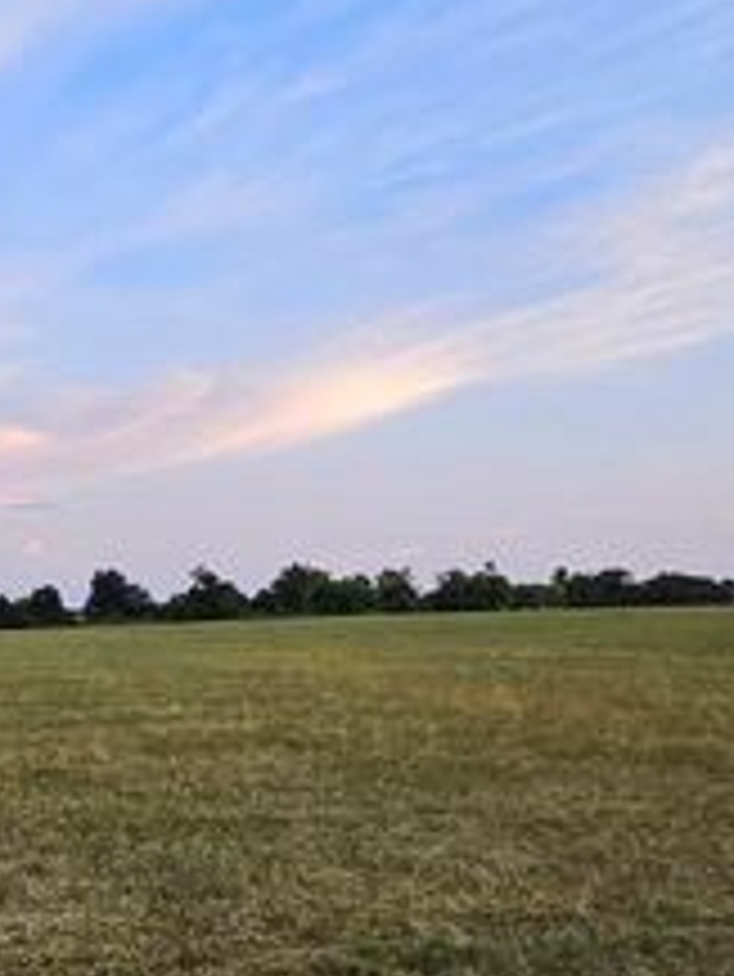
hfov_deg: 32.9
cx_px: -5
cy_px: 421
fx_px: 1130
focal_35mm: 40
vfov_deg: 46.6
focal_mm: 1.74
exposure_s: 1/120
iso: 50
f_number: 2.2
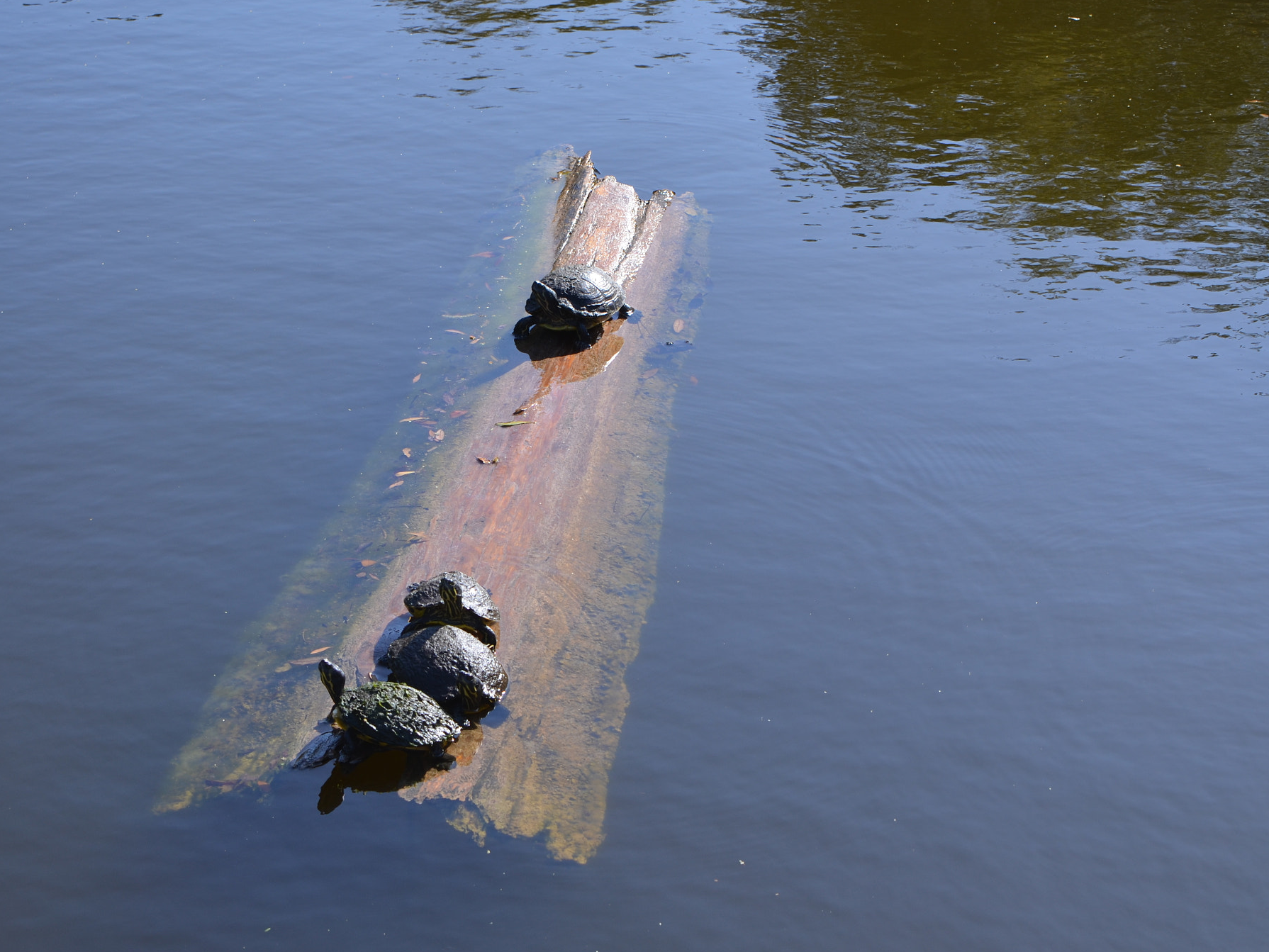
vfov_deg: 16.3
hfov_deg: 21.6
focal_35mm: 91
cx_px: 576
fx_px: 3320
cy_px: 478
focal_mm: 55
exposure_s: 1/250
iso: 160
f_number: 8
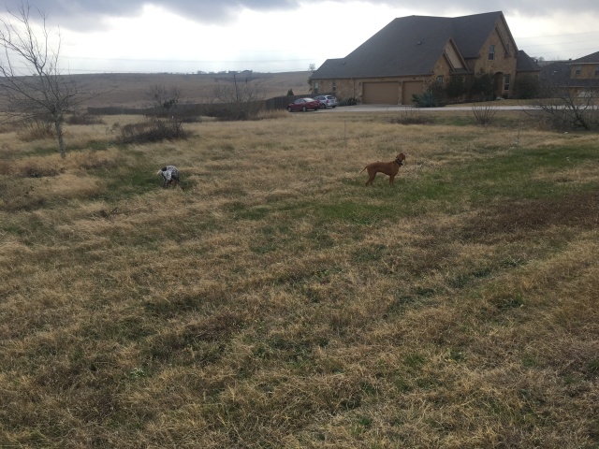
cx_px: 300
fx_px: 502
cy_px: 224
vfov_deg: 48.2
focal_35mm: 29
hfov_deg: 61.7
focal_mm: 4.15
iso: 25
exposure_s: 1/625
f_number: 2.2
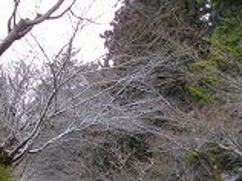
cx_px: 97
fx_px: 551
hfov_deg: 24.7
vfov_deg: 18.1
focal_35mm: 79
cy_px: 184
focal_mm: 5.7
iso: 100
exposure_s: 1/250
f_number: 2.9
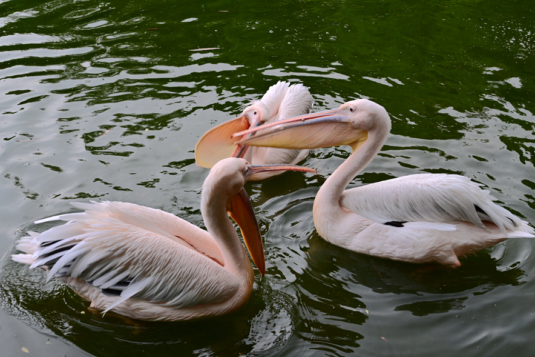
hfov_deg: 35.0
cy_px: 201
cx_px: 293
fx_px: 847
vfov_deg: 23.8
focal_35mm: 57
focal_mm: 42
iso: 800
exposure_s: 1/125
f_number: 7.1
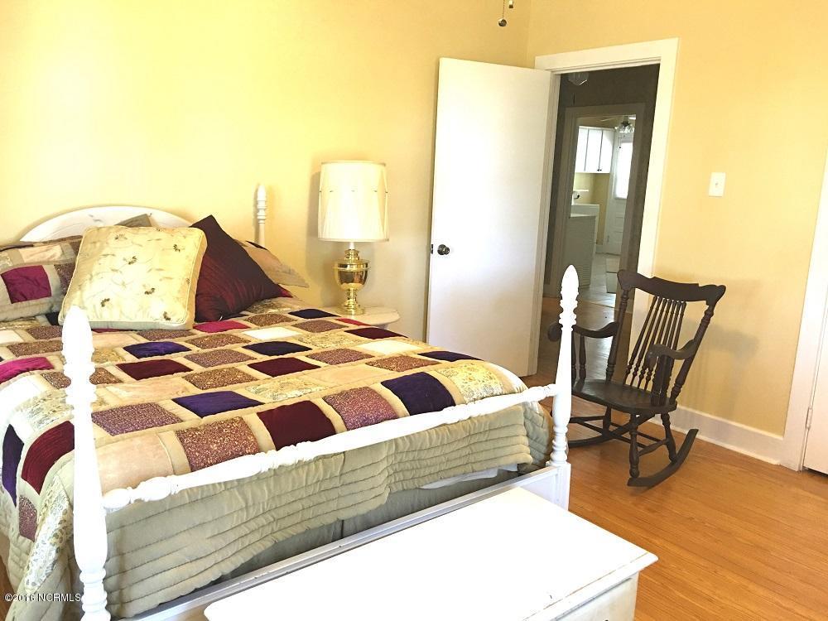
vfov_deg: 48.2
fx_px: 694
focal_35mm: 29
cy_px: 310
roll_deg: -2.4
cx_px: 414
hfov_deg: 61.7
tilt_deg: -10.5
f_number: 2.2
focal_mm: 4.15
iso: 80
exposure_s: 1/15
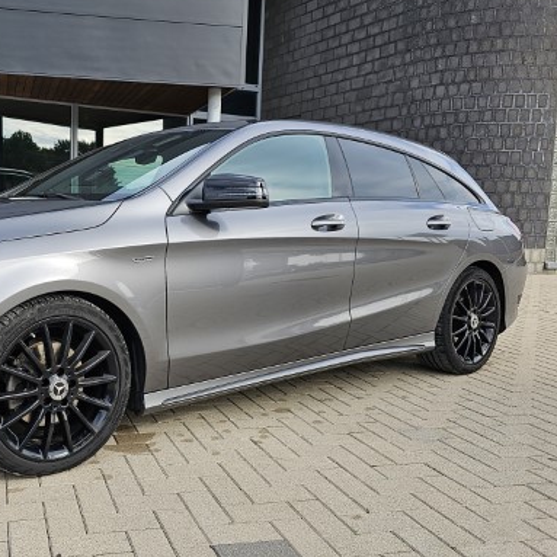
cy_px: 281
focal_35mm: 34
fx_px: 619
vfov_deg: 48.5
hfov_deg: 46.1
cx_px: 118
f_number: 1.7
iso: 20
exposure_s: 1/456
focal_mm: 6.3
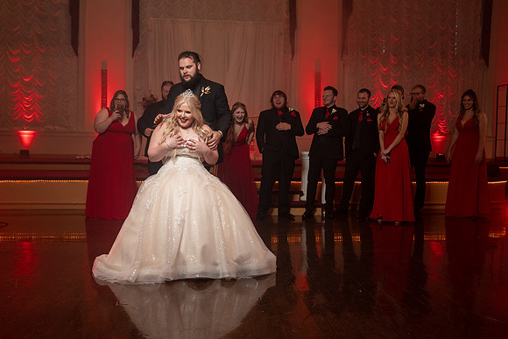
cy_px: 166
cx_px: 238
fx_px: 465
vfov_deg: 40.1
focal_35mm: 33
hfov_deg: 57.3
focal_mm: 30
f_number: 4
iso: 2000
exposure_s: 1/200
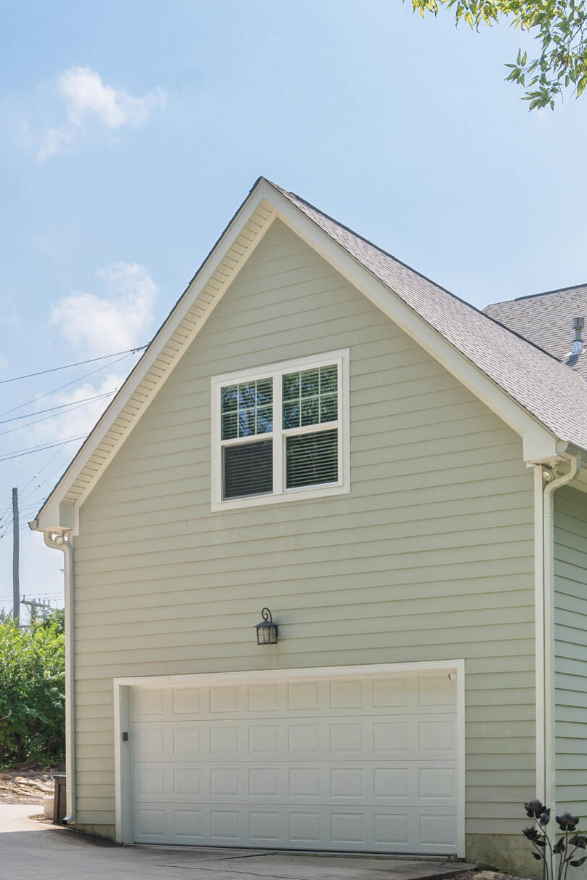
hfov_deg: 25.9
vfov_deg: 37.7
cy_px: 590
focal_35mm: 52
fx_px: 1271
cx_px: 211
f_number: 7.1
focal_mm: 21
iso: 320
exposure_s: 1/500
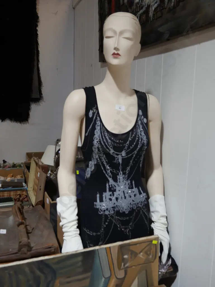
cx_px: 108
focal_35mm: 32
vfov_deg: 56.8
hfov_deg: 44.2
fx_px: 265
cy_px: 144
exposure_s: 1/60
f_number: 3.6
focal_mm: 16
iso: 250
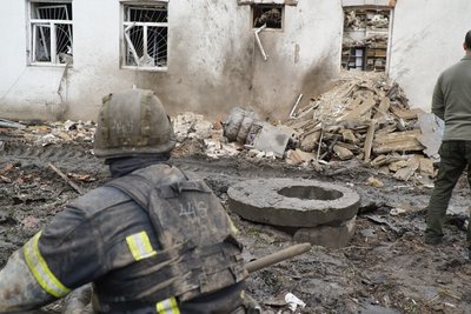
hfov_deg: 60.3
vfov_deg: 42.4
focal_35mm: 31
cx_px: 236
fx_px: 406
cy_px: 157
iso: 100
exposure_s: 1/160
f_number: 4
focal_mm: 31
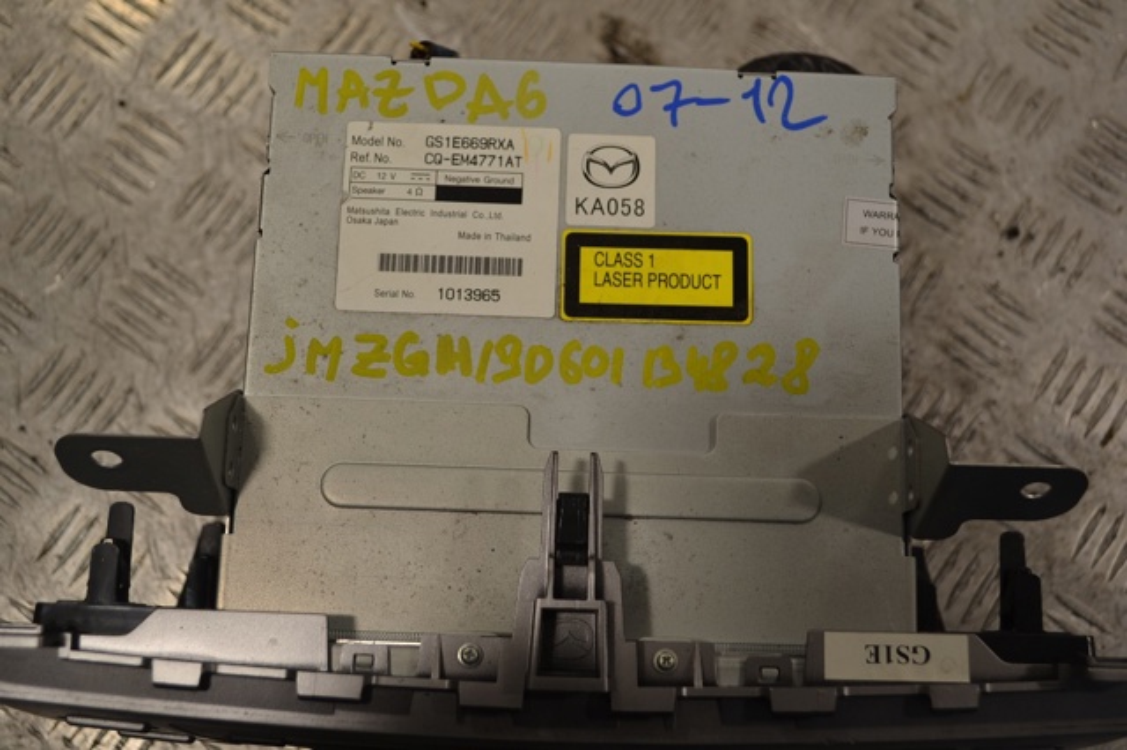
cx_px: 564
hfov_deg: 45.0
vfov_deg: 30.8
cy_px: 375
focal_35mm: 44
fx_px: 1361
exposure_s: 1/125
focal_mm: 29
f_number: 5.6
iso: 125
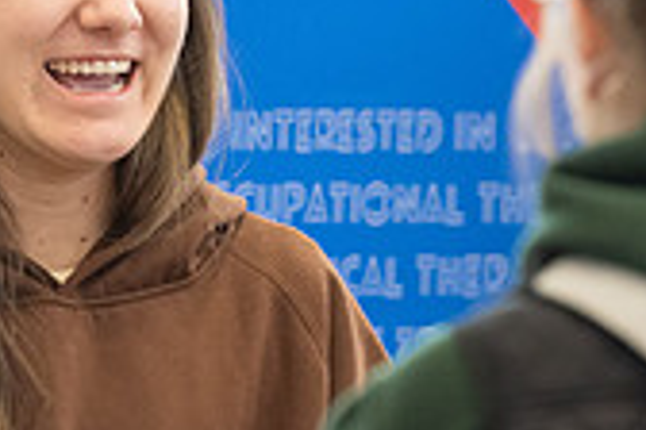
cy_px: 94
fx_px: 13744
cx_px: 428
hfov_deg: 2.7
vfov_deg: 1.8
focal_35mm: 766
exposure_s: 1/200
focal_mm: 200
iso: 1250
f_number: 3.5
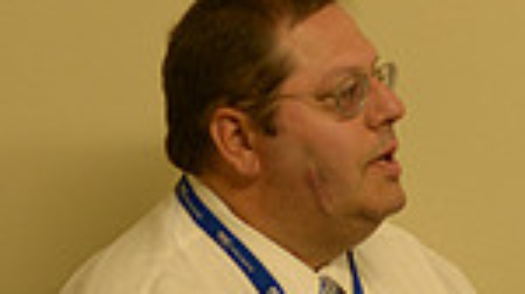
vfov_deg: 3.5
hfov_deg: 6.2
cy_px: 418
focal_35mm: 345
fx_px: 4798
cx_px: 567
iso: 640
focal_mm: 85
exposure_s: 1/125
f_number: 2.2
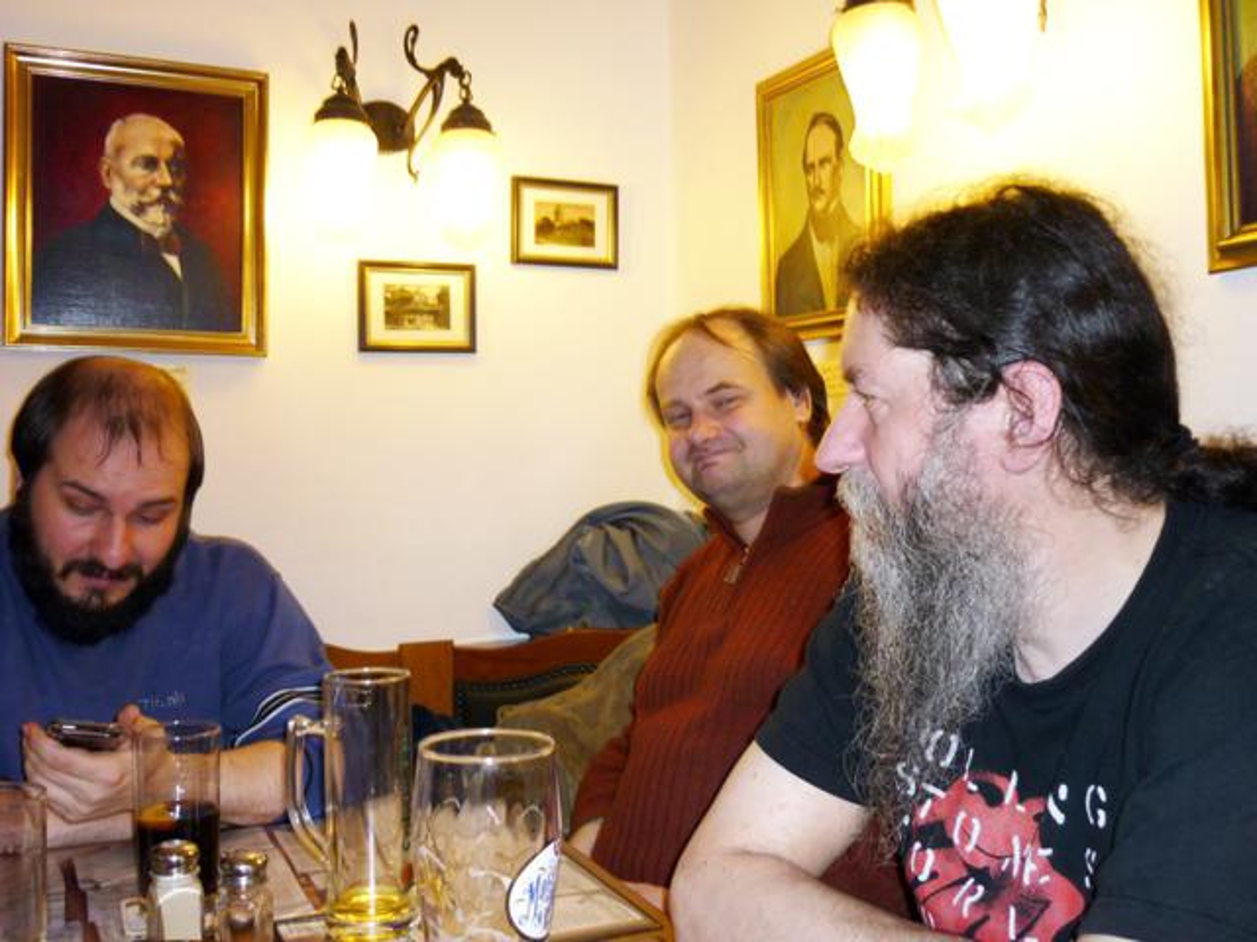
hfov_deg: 55.4
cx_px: 628
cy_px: 471
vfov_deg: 42.9
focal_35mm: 33
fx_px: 1198
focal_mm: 5.5
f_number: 2.8
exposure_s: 1/30
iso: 100
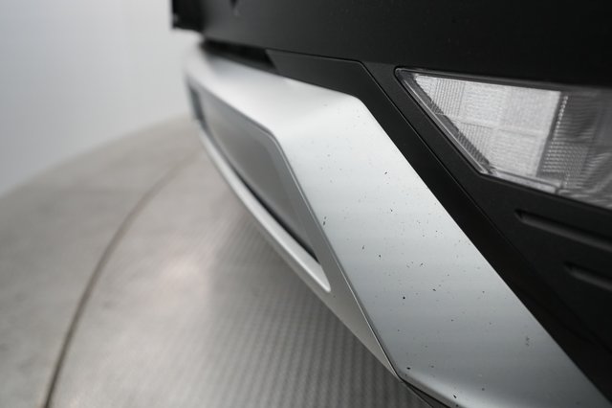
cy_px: 204
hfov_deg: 65.5
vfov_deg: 46.4
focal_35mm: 28
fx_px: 476
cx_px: 306
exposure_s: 1/100
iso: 3200
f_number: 4.5
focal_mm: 28
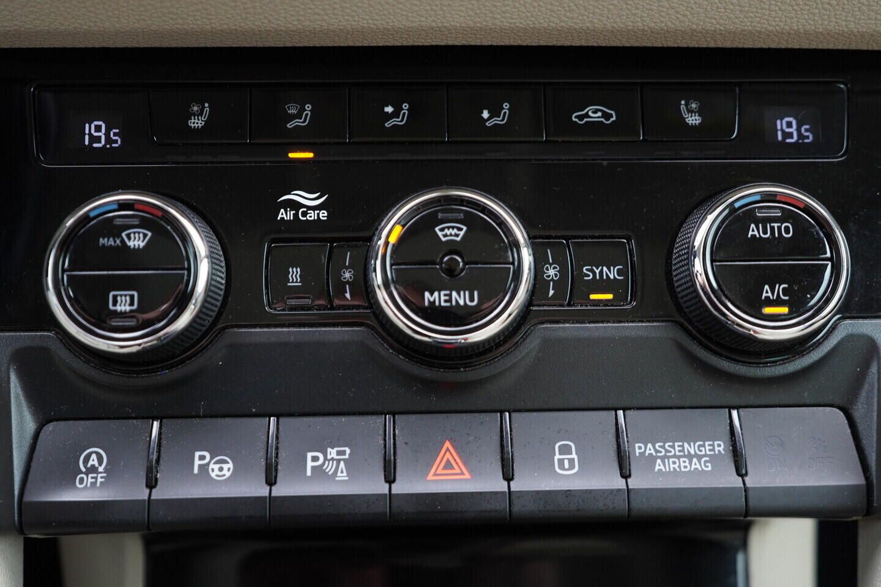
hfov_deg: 53.1
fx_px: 881
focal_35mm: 36
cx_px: 440
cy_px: 294
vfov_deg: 36.9
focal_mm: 24
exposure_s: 1/40
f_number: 2.8
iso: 640
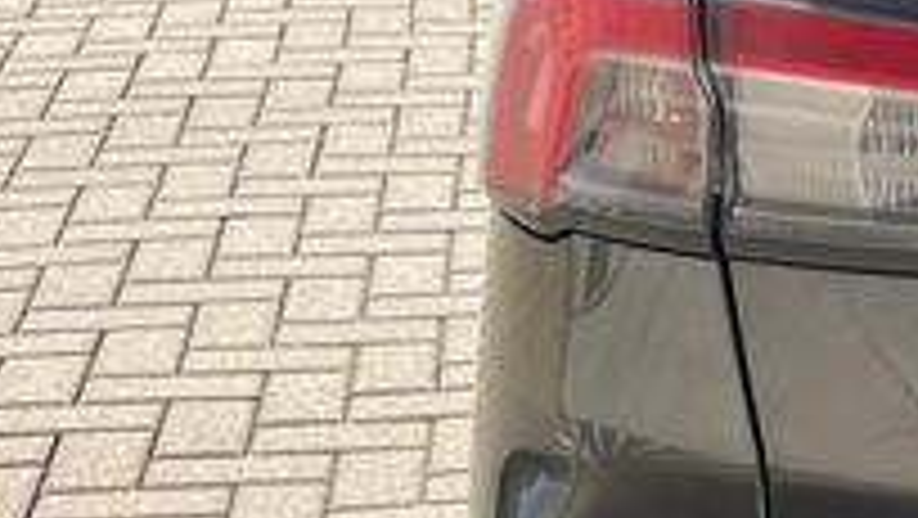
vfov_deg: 8.6
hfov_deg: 13.1
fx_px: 3458
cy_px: 234
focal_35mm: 142
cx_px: 1836
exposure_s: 1/1580
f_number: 1.6
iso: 50
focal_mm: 5.1
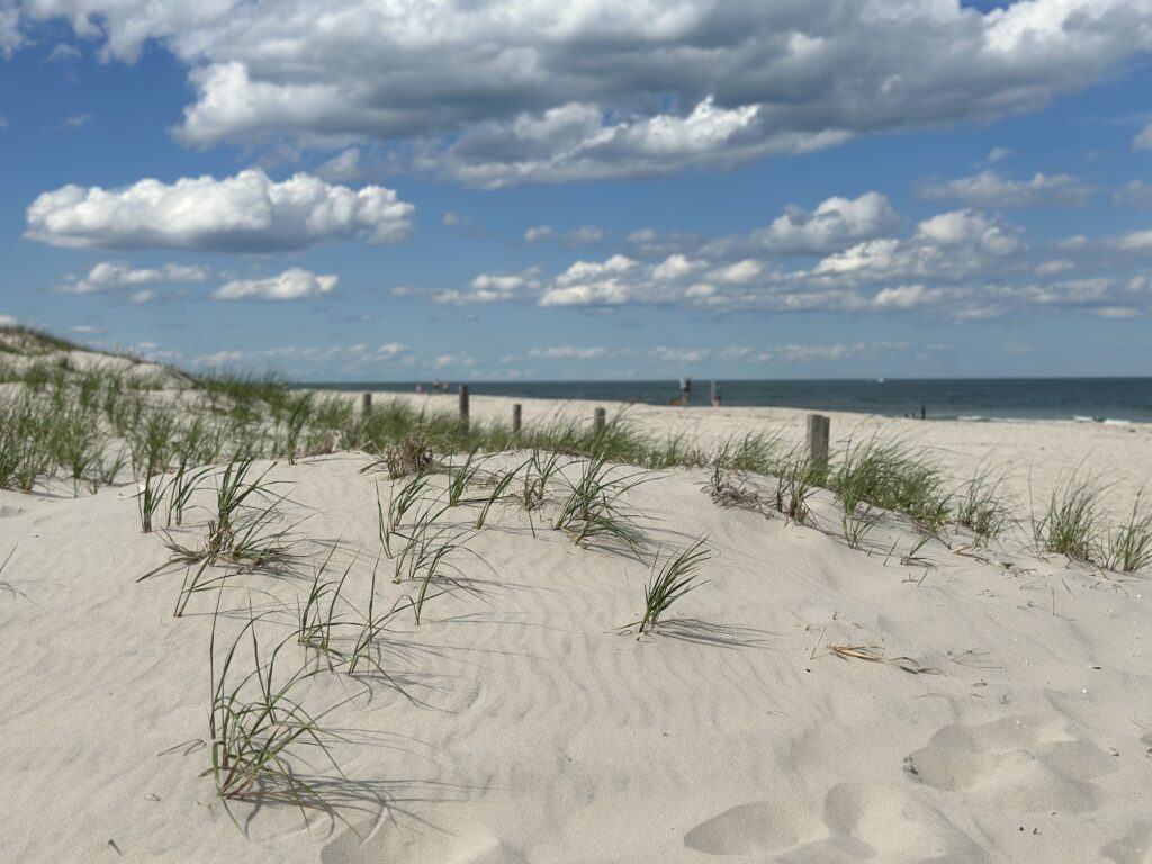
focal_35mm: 48
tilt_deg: -1.6
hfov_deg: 39.7
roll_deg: +0.1
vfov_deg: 30.3
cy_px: 432
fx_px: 1597
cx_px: 576
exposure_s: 1/13699
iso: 80
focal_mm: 6.86
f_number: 1.78
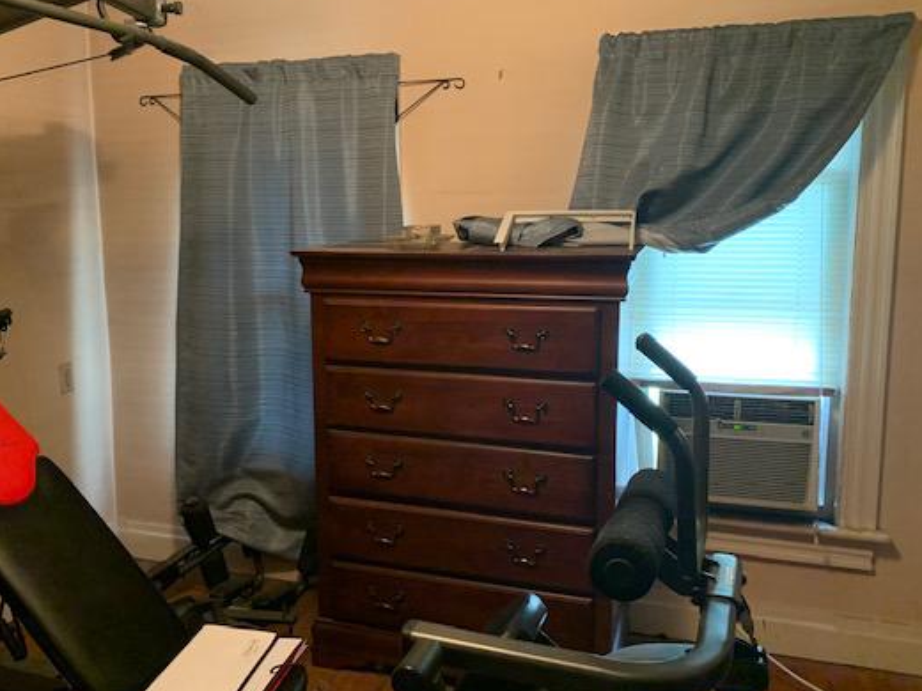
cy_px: 340
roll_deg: +0.2
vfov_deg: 44.2
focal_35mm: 32
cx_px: 394
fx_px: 852
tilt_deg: -7.8
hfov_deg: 56.6
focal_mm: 4.25
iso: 640
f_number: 1.8
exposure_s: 1/30
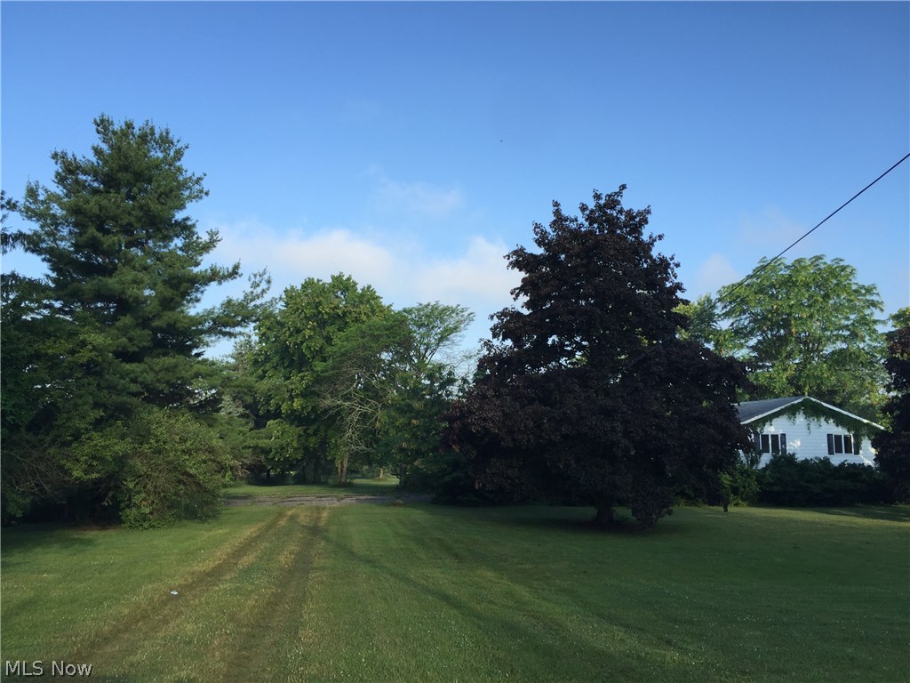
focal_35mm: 29
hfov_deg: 61.7
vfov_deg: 48.2
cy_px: 342
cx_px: 455
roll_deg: -0.3
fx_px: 762
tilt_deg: +8.3
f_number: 2.2
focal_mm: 4.15
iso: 32
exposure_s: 1/775
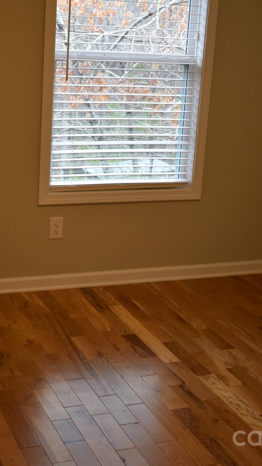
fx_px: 704
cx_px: 75
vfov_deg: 36.6
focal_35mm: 57
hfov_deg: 21.0
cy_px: 234
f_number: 4
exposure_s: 1/60
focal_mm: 24
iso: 450
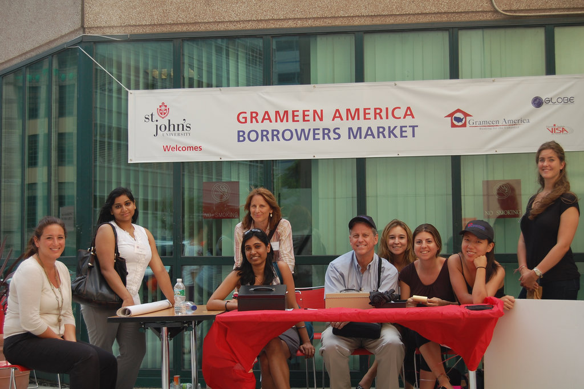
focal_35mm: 57
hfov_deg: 35.1
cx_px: 292
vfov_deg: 23.7
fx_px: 924
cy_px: 194
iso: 200
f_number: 6.3
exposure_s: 1/160
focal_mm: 38
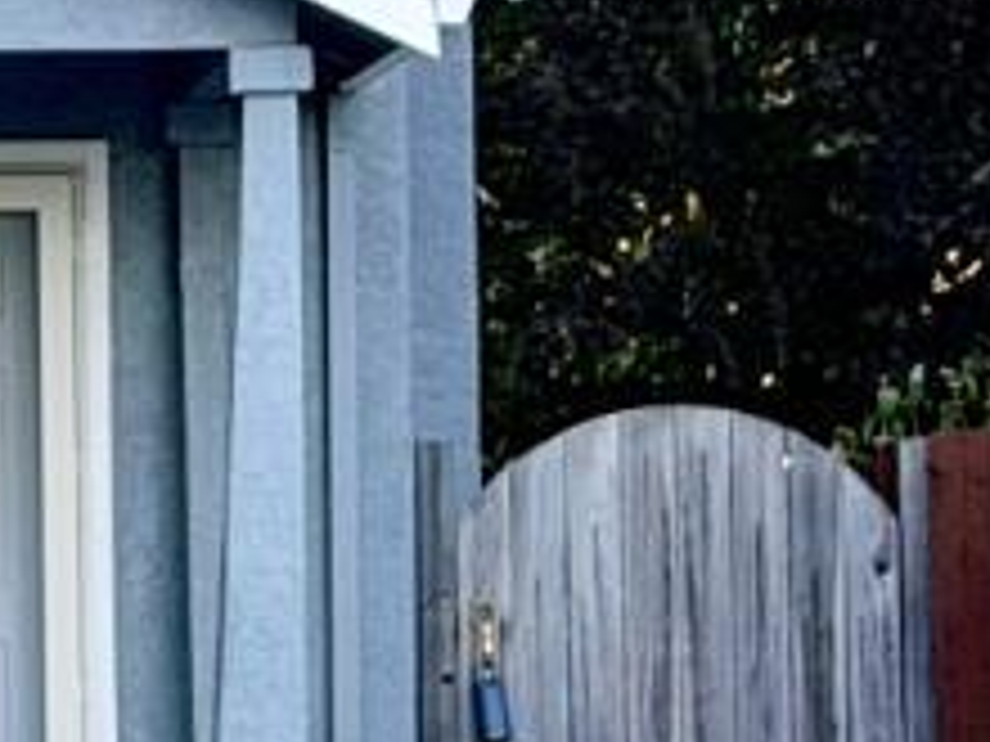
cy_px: 196
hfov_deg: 5.9
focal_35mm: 328
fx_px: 9381
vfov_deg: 4.5
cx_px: -1166
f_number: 1.78
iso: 80
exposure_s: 1/373
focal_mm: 6.76
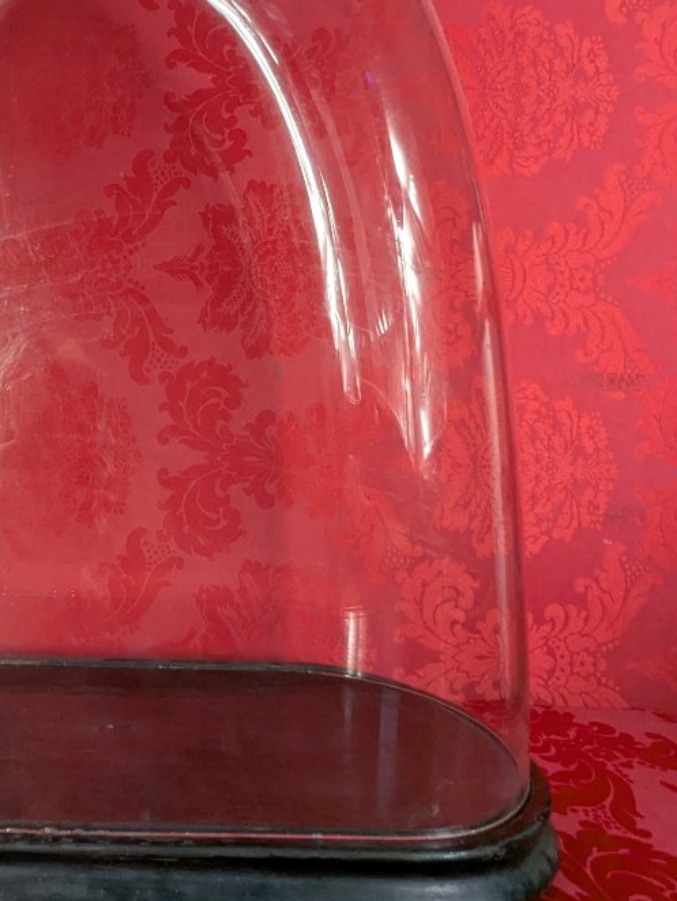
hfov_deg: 44.7
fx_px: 756
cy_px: 353
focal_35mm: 29
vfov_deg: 61.0
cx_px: 91
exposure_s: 1/100
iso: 67
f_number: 2.2
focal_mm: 2.35
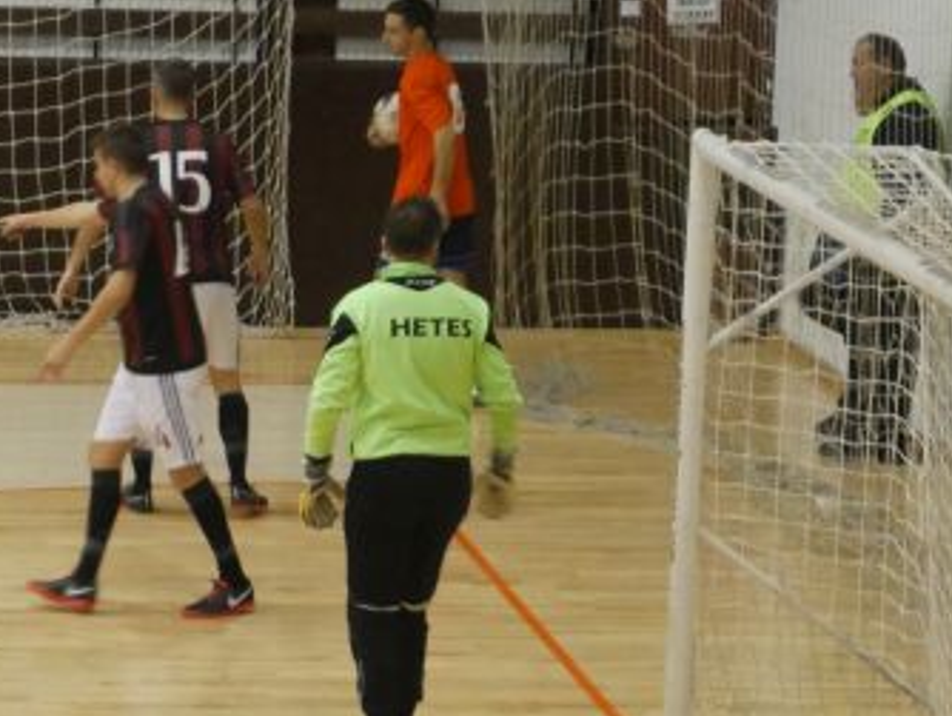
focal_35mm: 231
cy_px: 479
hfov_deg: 8.5
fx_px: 6357
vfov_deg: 6.4
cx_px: -80
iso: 3200
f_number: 5.6
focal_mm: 42
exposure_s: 1/80
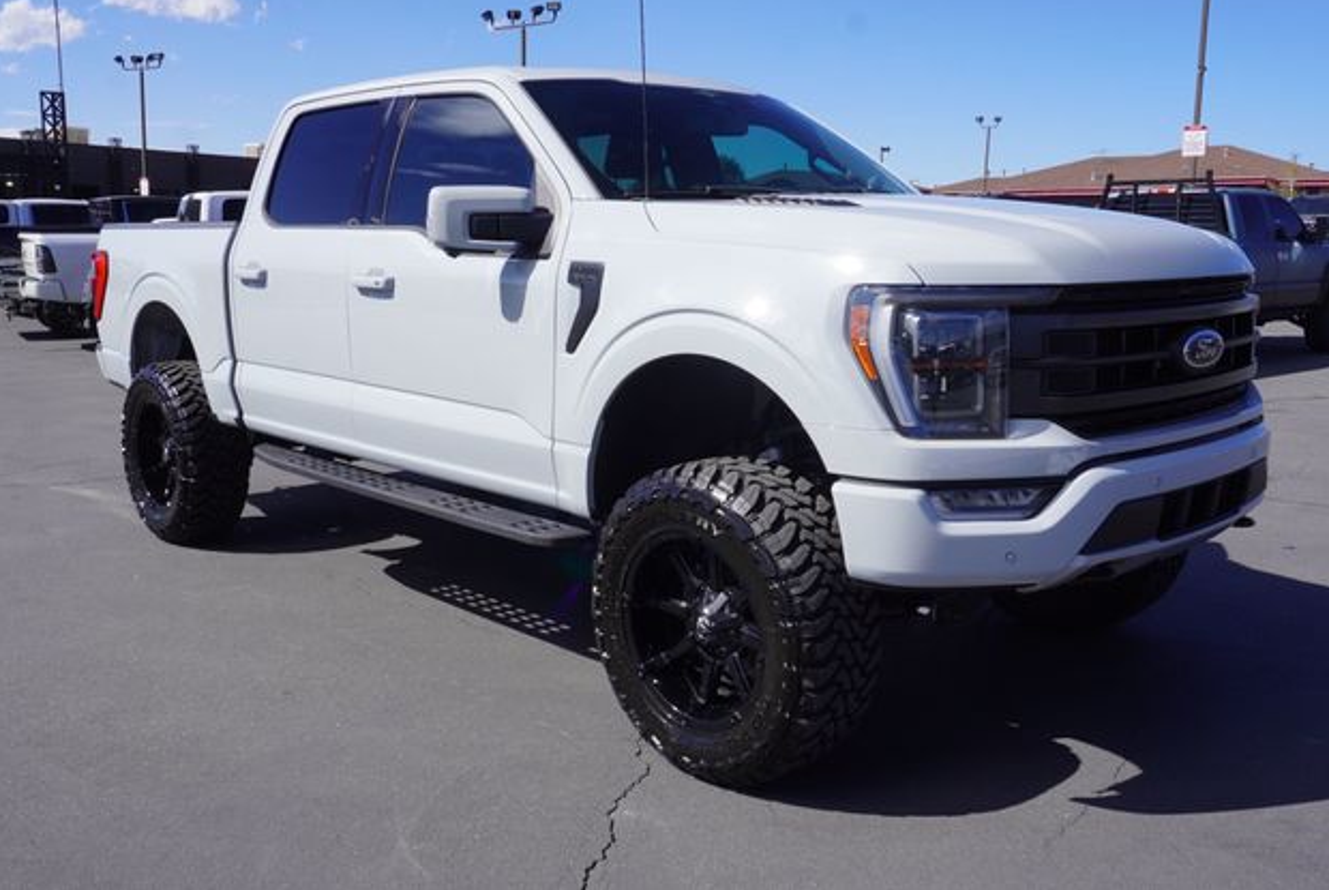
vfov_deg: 40.6
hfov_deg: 57.9
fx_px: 1202
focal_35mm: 33
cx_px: 680
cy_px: 433
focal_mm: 21
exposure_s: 1/160
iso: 100
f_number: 10
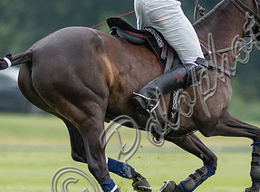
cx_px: 320
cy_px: 57
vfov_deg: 1.1
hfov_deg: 1.5
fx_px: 10227
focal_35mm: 1369
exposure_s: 1/2500
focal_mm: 300
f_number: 2.8
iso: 400
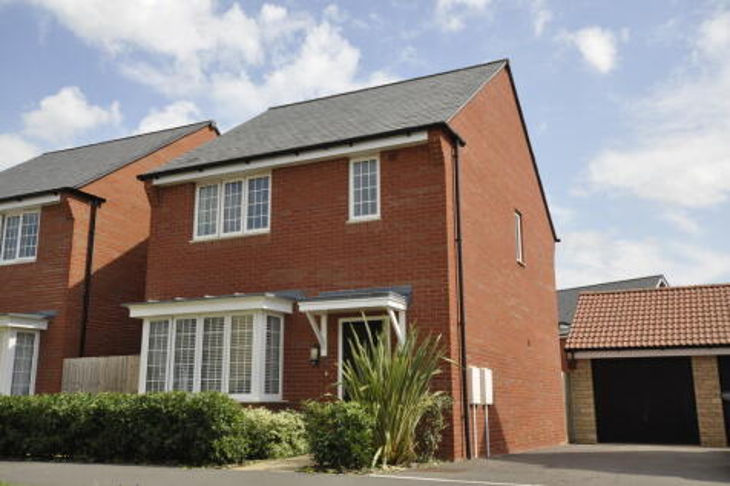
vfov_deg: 36.8
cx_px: 365
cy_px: 243
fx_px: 730
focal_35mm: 36
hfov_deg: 53.1
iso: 200
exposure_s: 1/200
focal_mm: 24
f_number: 11
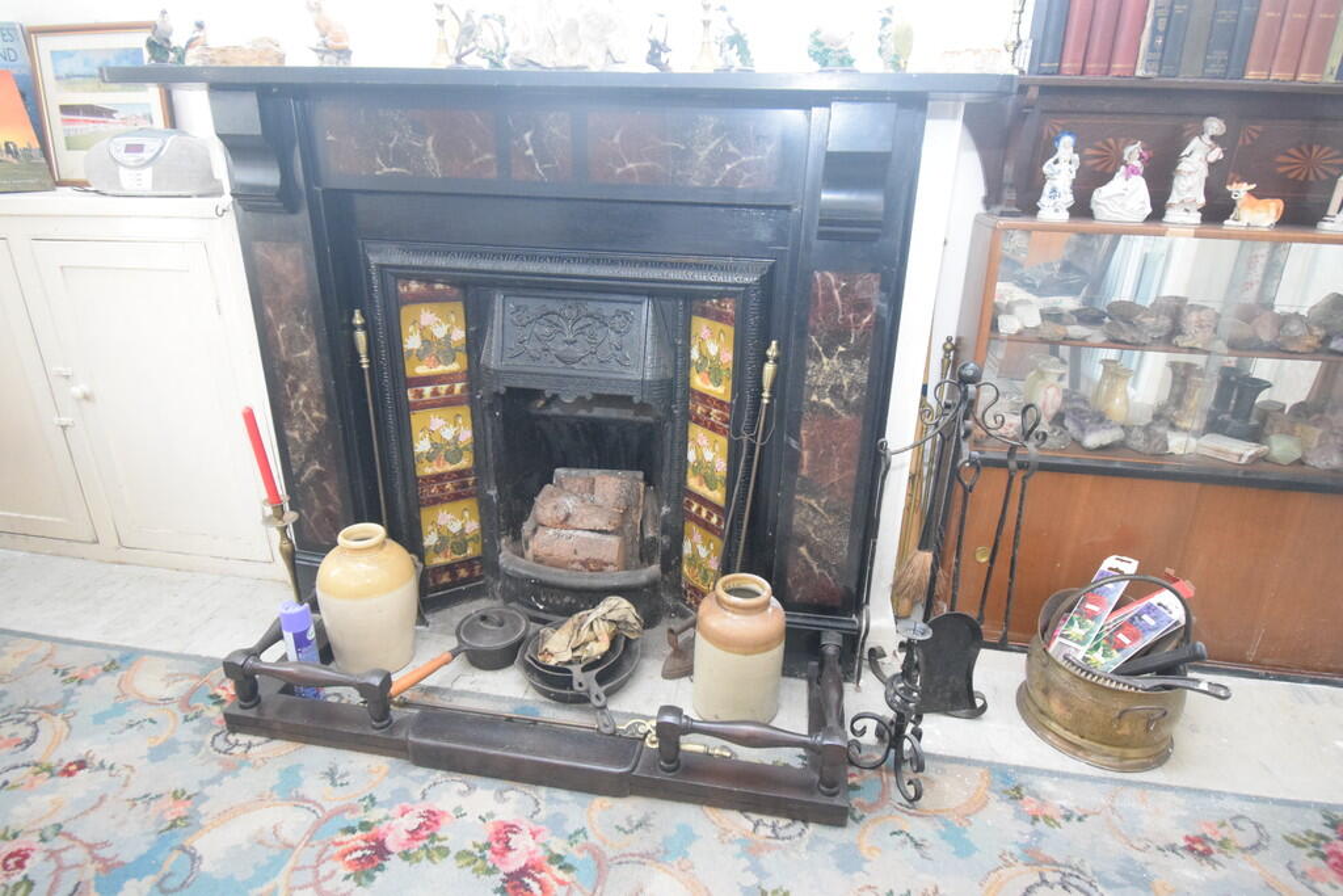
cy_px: 448
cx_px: 672
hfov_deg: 85.4
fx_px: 728
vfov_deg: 63.2
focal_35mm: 20
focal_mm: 13
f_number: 5
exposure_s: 1/60
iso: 4500
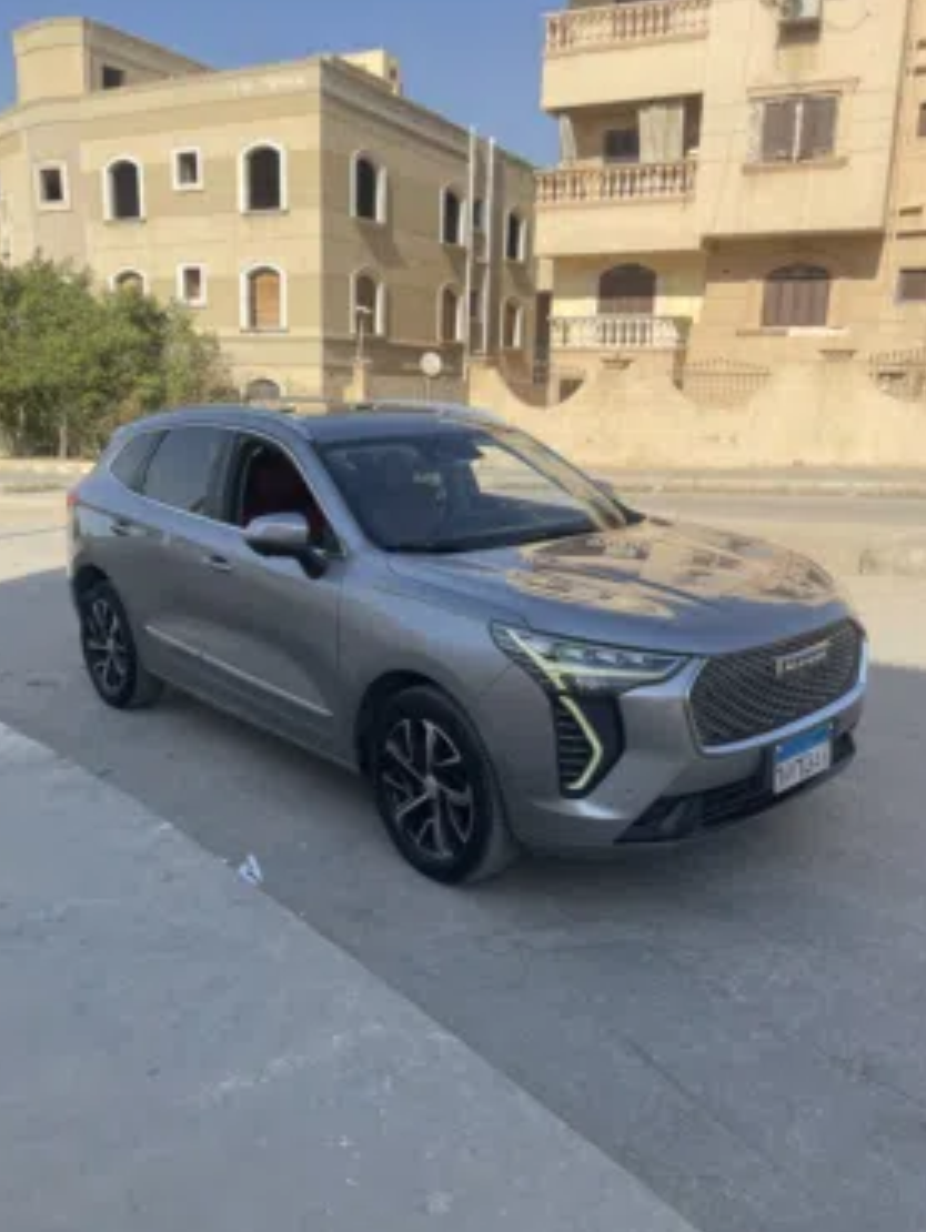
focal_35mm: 27
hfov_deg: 51.4
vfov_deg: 65.3
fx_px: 962
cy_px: 629
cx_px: 446
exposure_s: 1/3344
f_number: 1.6
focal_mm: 5.1
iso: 32
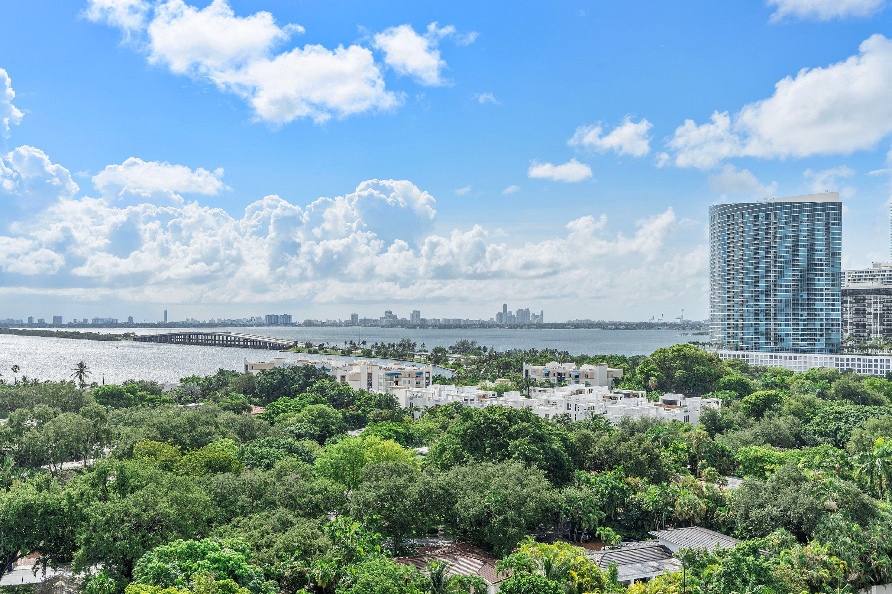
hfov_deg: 58.7
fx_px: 793
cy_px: 297
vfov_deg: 41.1
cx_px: 446
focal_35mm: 32
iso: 125
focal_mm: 32
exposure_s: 1/400
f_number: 10
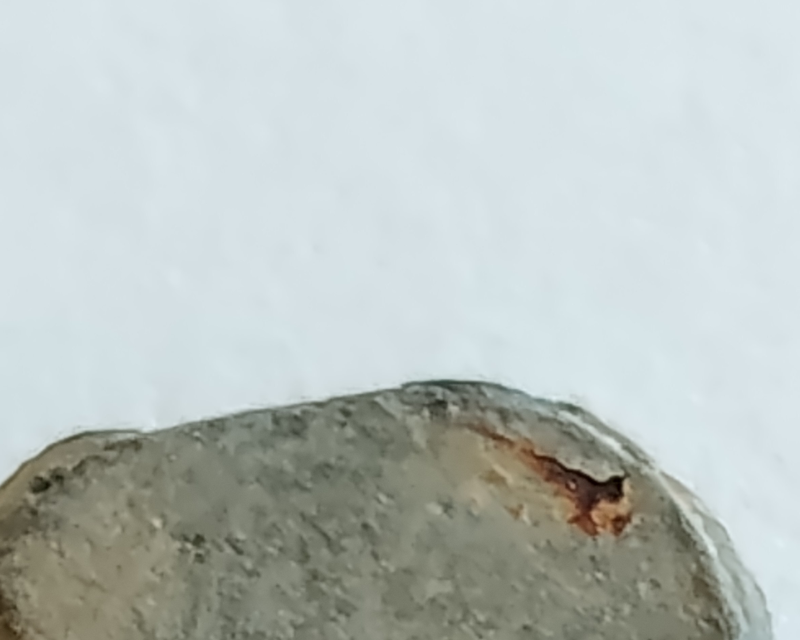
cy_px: 672
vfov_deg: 5.4
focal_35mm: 286
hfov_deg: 6.8
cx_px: 327
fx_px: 6771
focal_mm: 5.24
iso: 1239
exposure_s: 1/33.3
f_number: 1.7
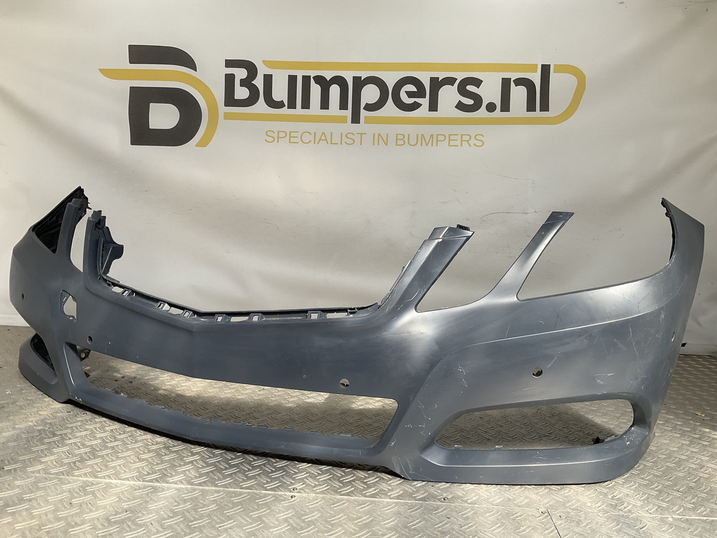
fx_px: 601
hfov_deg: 61.7
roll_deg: -3.3
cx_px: 358
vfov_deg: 48.2
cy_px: 269
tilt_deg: -7.0
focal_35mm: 29
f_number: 1.8
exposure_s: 1/486
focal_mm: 3
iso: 16
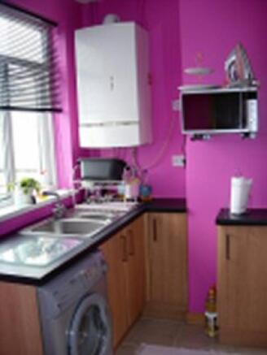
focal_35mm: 38
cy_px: 178
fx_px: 391
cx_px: 134
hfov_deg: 37.7
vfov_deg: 49.0
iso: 79
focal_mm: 7.8
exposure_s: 1/65.8
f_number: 2.8
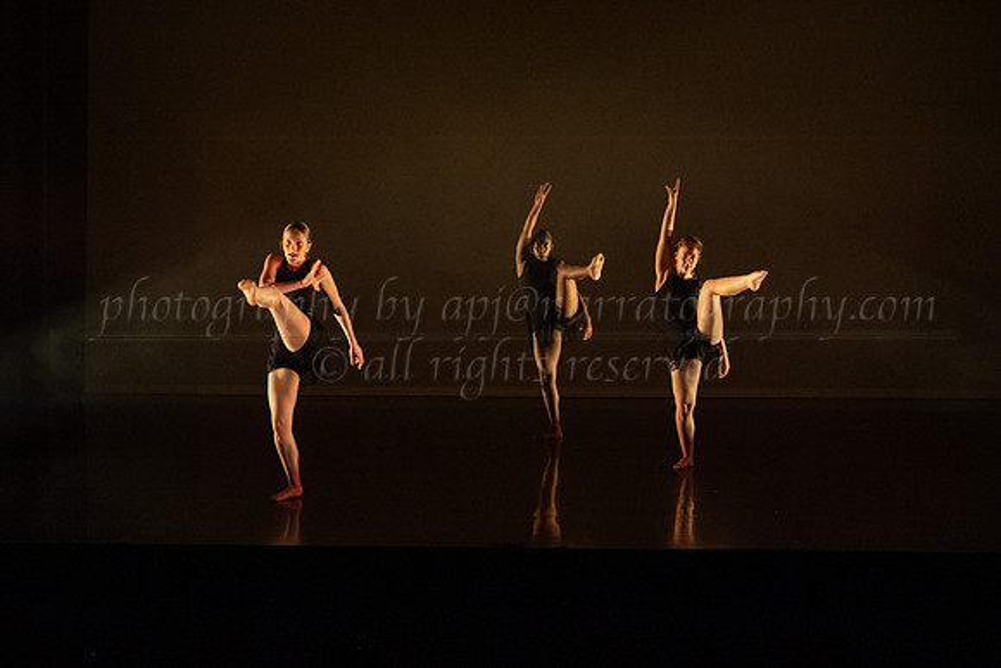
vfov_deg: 18.1
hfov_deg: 26.9
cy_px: 354
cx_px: 507
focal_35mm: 75
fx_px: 2096
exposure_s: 1/320
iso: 4000
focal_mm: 61
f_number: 3.2
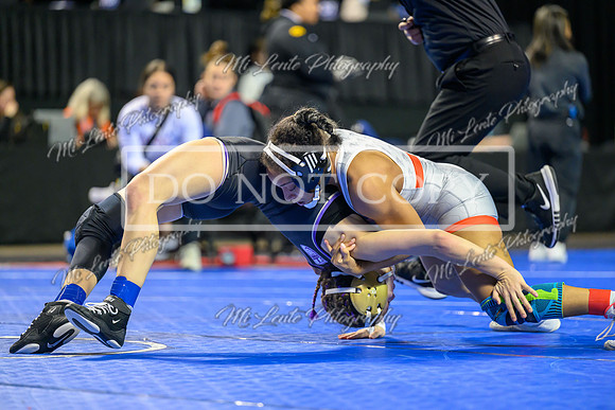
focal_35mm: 180
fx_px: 3076
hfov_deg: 11.4
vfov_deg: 7.6
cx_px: 308
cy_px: 205
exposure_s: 1/800
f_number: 2.8
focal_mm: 180
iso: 2500
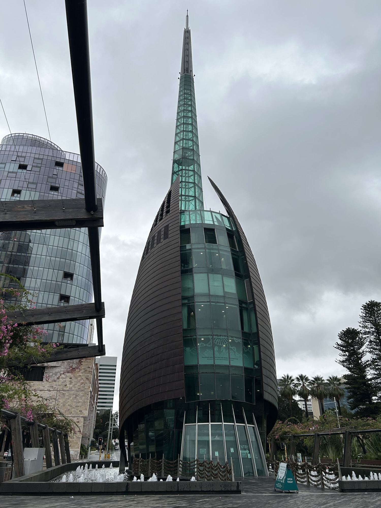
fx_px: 382
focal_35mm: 26
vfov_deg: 67.3
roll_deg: -0.2
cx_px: 190
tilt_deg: +26.9
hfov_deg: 53.1
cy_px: 254
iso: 50
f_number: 1.5
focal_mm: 5.7
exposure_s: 1/4630
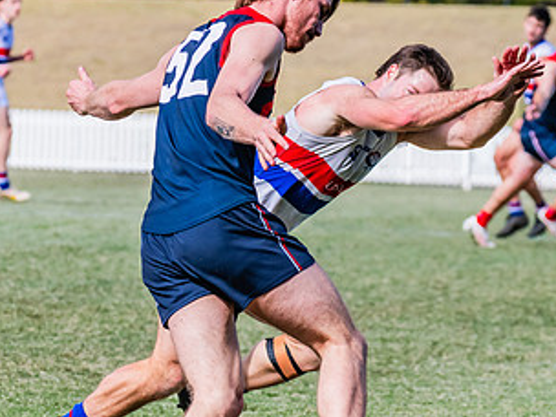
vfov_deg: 2.9
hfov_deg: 3.9
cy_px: 355
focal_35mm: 507
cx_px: 200
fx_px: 8143
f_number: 7.1
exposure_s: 1/2000
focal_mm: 210
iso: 800
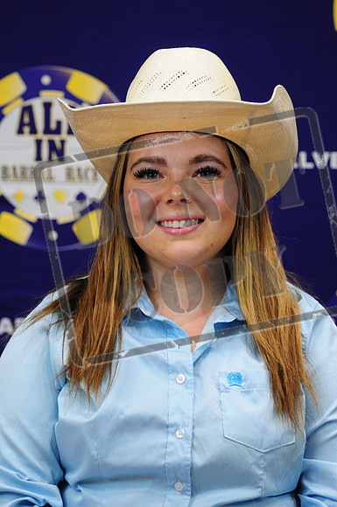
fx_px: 1732
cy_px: 254
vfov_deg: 16.7
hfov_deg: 11.1
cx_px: 168
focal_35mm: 123
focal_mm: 82
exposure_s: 1/125
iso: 640
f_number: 4
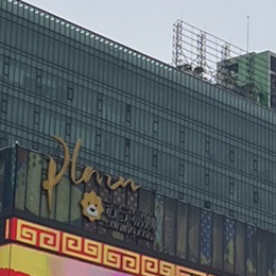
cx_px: 282
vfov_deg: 9.9
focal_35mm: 177
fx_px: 1597
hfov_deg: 9.8
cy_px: 97
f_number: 1.6
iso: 50
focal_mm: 5.1
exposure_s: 1/1355
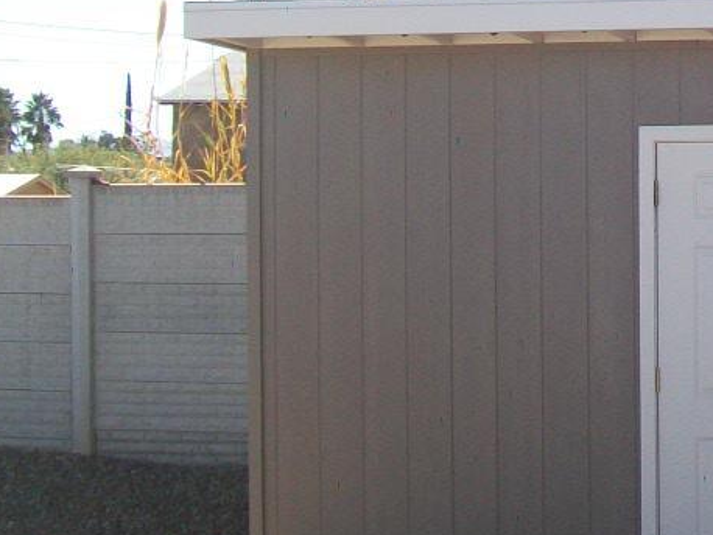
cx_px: 778
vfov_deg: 15.5
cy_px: 180
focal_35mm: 95
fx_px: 1958
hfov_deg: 19.8
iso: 64
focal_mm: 6.1
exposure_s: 1/640
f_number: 2.7
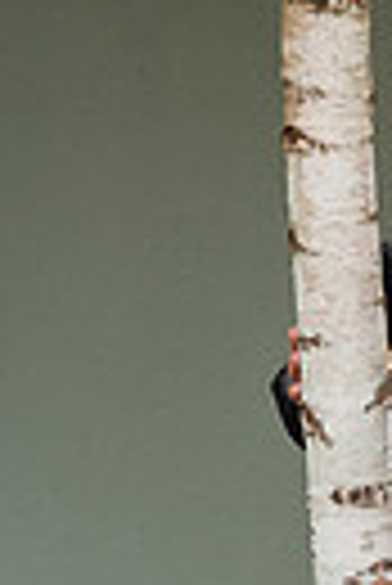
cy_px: 454
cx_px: 602
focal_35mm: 128
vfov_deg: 15.9
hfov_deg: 10.4
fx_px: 2085
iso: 200
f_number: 4
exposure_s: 1/250
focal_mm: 37
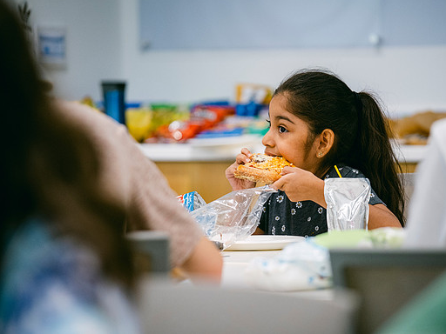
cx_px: 248
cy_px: 167
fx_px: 2332
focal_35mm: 181
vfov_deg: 8.2
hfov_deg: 10.9
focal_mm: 110.6
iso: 1000
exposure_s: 1/125
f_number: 2.8
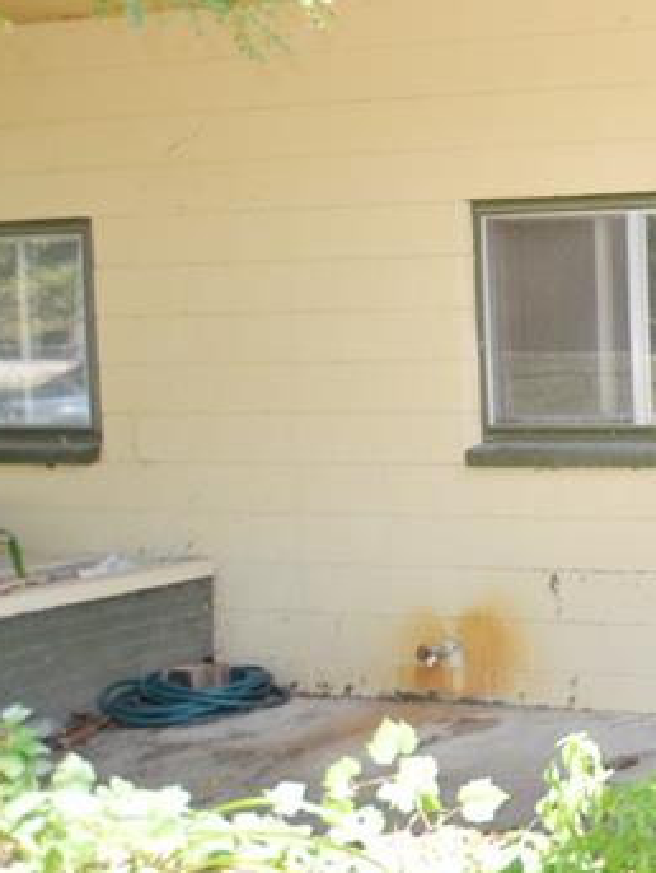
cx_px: 1246
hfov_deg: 20.4
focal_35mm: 43
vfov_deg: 43.8
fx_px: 1084
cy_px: 415
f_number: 4
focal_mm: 10
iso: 160
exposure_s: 1/125
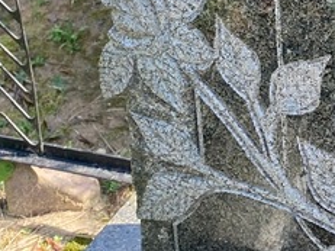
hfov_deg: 20.6
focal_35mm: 90
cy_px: -168
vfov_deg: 14.8
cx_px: 386
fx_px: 871
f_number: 1.8
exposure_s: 1/405
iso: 32
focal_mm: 4.25
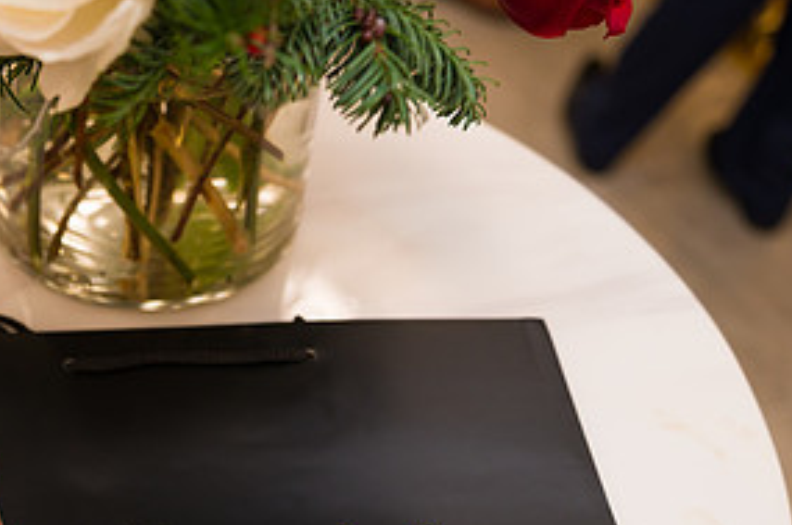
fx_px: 1208
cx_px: 75
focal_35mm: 55
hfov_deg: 34.2
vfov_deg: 23.5
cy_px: 522
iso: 400
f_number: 3.2
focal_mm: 27
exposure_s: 1/200
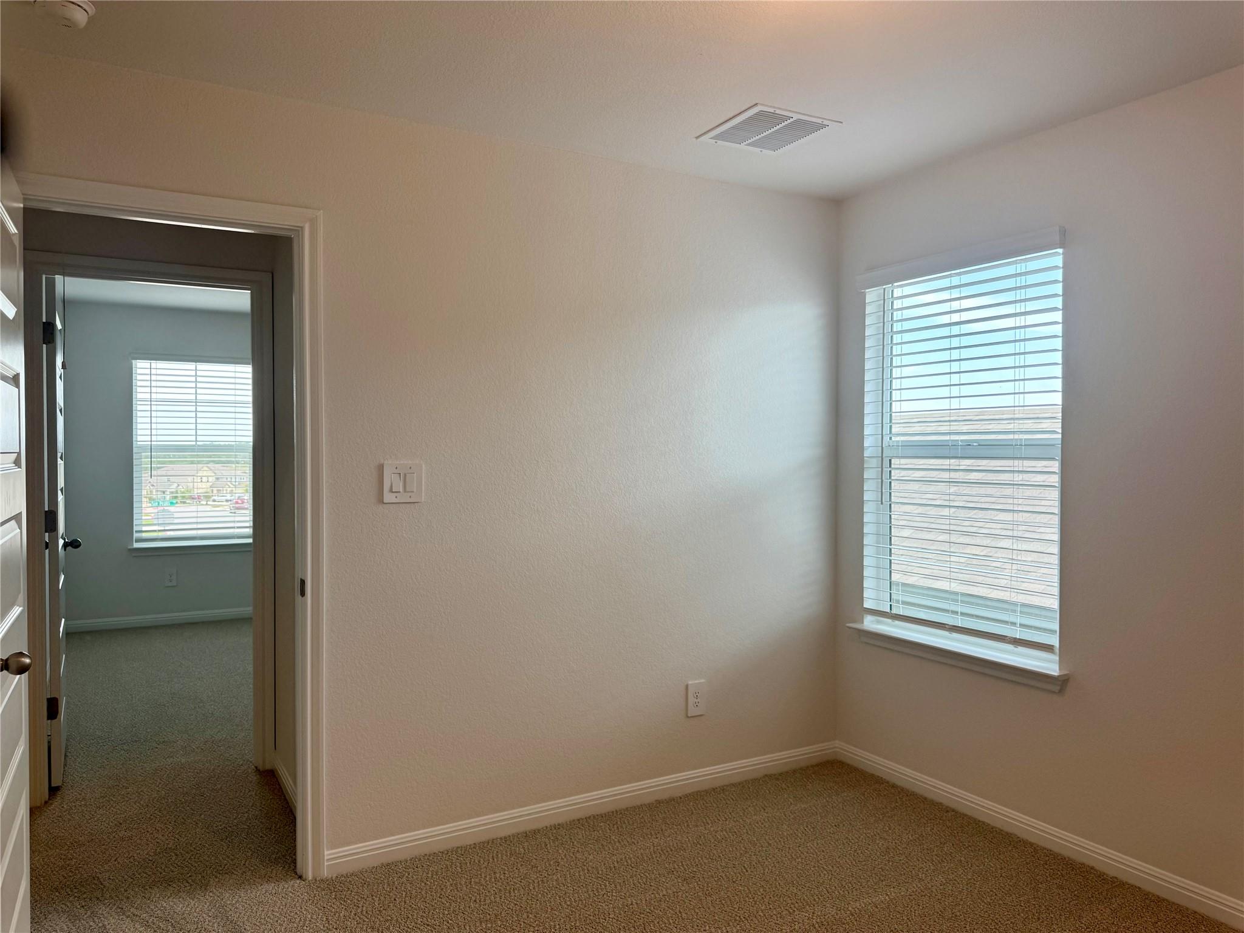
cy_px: 466
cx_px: 622
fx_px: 862
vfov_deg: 56.8
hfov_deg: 71.6
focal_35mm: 24
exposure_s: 1/273
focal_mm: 6.76
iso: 100
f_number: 1.78
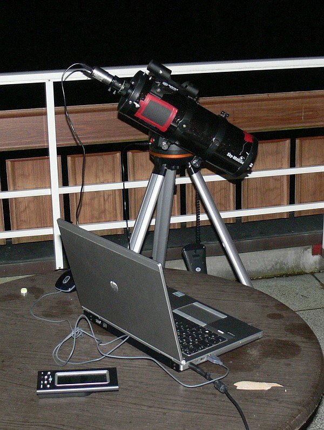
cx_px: 162
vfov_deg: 46.7
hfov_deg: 36.0
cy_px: 215
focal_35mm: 40
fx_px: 498
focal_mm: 8.2
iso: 200
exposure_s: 1/30
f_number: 4
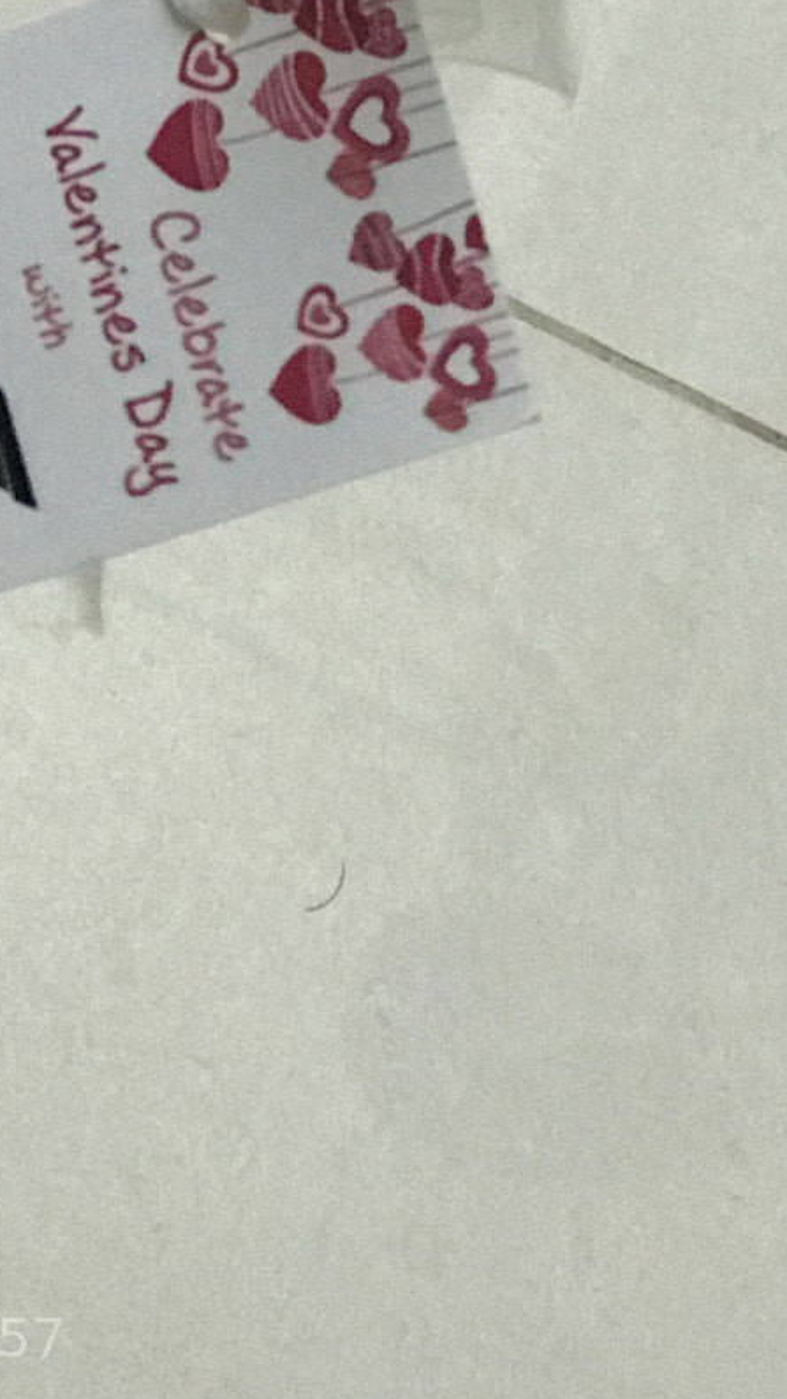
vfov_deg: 16.9
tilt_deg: -42.9
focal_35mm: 125
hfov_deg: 9.7
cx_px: 199
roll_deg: -25.7
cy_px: 69
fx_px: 4639
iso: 640
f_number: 2.8
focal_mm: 6.6
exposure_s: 1/50
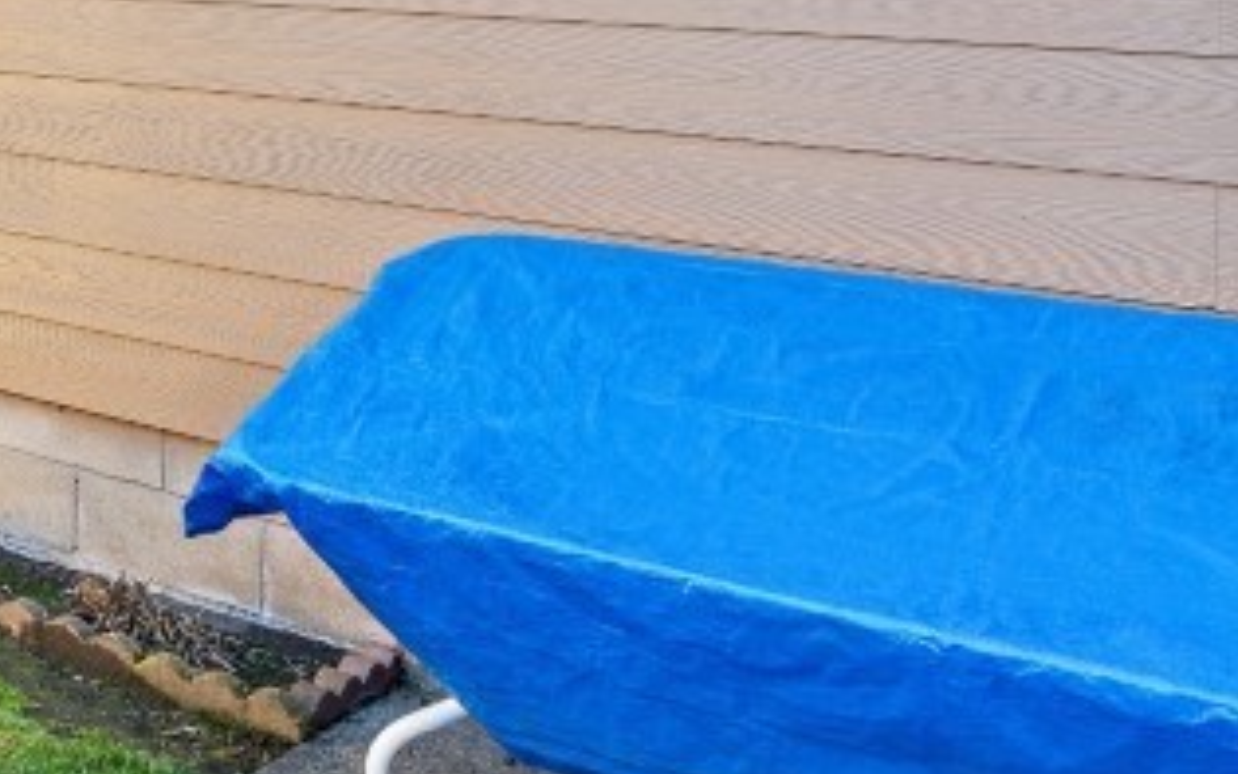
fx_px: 1789
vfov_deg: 22.8
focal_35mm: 53
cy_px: -112
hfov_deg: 25.0
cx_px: -770
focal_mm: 16
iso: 320
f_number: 8
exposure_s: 1/6
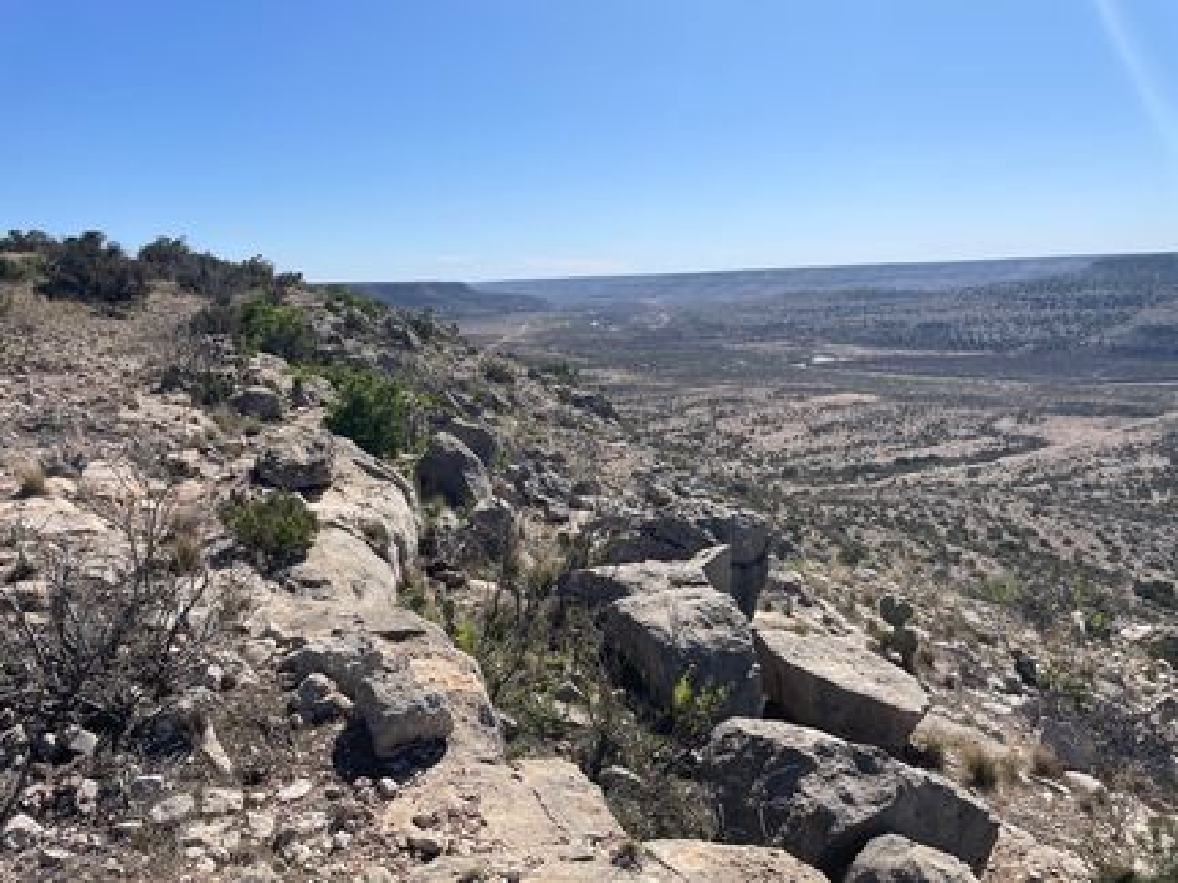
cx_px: 589
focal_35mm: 26
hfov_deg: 67.3
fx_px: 885
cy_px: 442
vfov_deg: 53.0
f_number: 1.6
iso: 32
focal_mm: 4.2
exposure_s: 1/5051
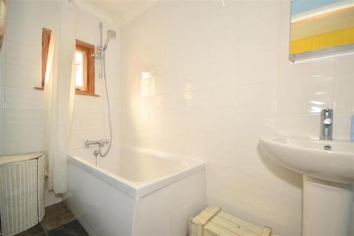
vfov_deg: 72.0
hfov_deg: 95.0
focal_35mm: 16
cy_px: 118
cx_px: 177
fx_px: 162
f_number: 5
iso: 200
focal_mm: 11
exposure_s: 1
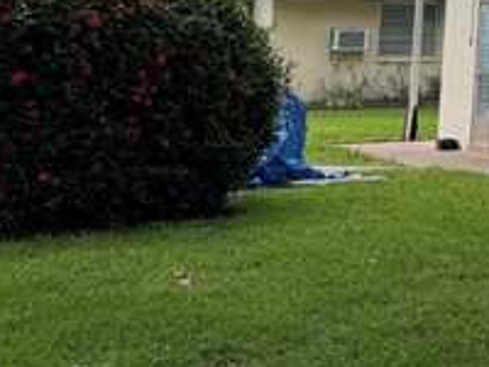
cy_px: -218
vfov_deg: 14.2
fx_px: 1356
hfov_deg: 16.2
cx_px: 951
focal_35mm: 96
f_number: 1.78
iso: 80
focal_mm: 6.76
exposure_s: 1/1923
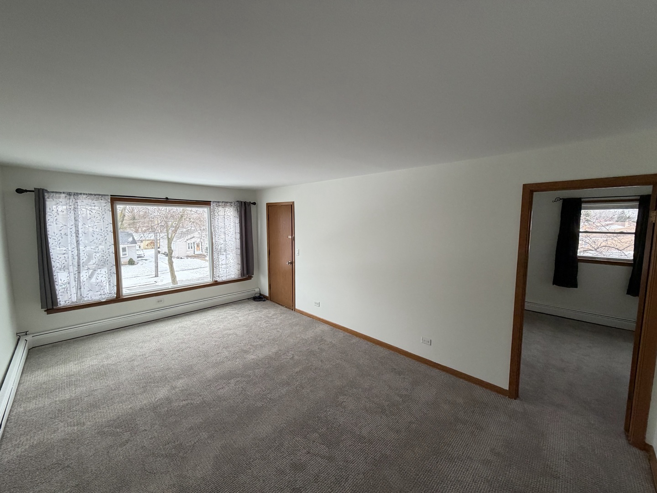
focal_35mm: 14
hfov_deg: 102.1
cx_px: 328
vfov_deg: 85.7
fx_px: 266
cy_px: 246
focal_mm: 2.22
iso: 250
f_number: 2.2
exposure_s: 1/122
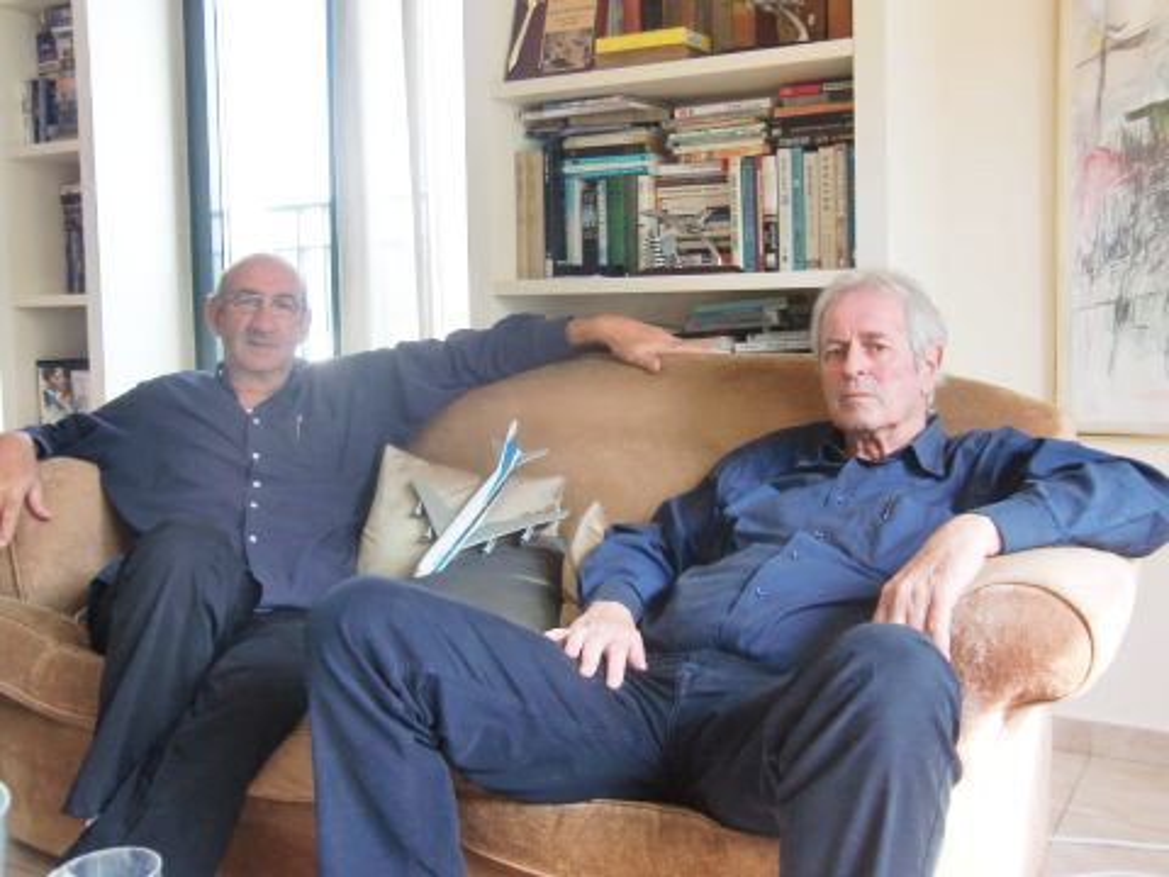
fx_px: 1148
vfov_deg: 41.8
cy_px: 438
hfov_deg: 54.0
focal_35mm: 34
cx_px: 584
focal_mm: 6.1
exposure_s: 1/60
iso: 100
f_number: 3.6
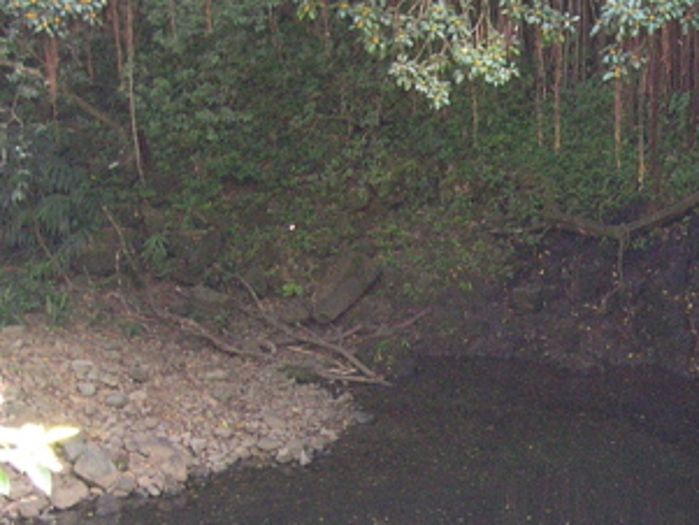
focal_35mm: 101
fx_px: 2040
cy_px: 437
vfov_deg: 14.6
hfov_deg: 18.3
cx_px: 862
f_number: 2.8
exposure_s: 1/60
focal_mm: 8
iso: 385
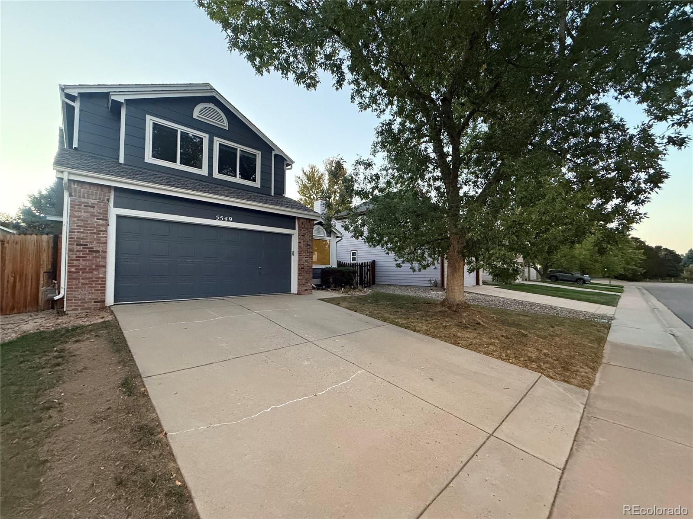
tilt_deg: +2.5
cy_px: 260
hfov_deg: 102.1
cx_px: 346
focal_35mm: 14
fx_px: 280
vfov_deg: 85.7
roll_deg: +0.3
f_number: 2.2
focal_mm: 2.22
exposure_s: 1/60
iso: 800
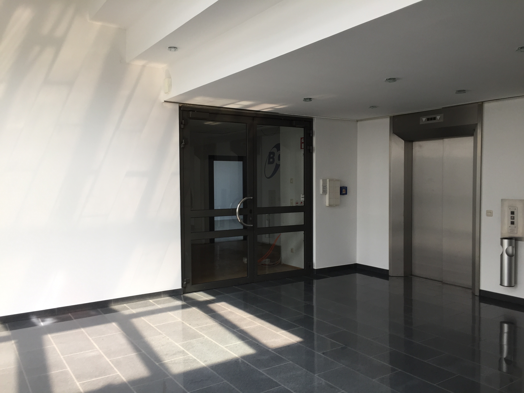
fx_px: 439
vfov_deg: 48.2
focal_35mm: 29
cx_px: 262
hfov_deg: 61.7
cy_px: 196
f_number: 2.2
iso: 40
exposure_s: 1/100
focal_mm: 4.15
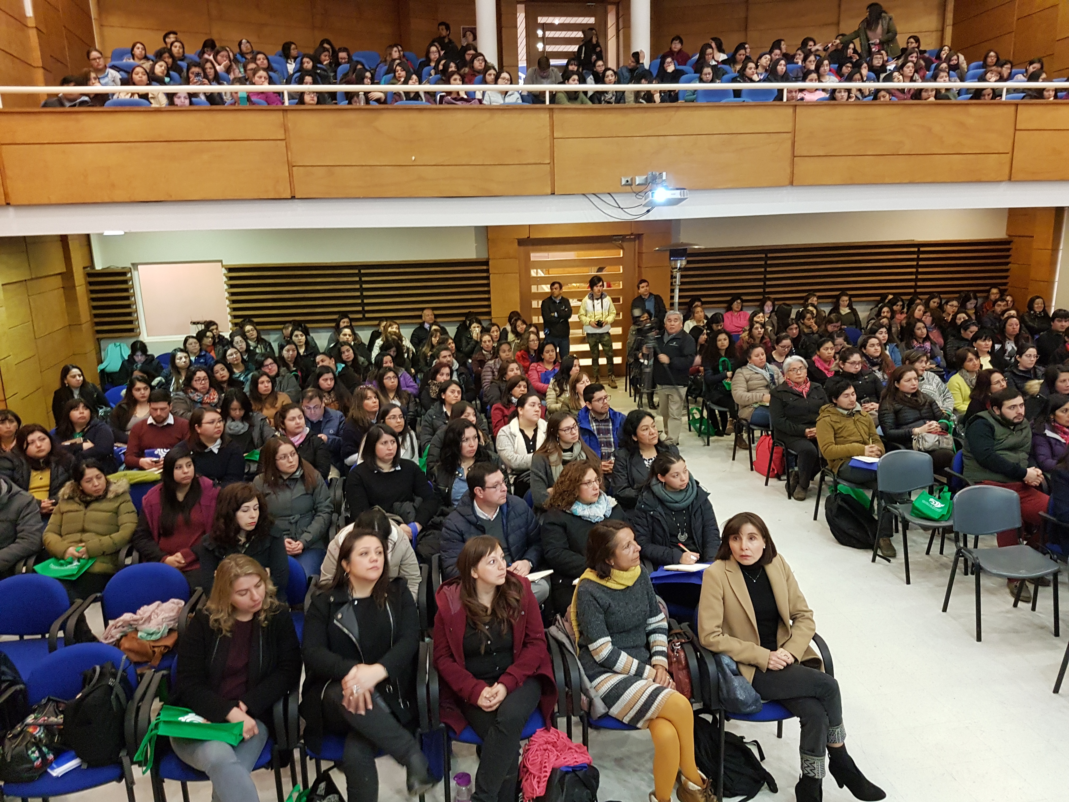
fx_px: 803
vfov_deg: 53.1
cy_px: 401
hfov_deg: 67.3
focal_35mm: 26
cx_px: 534
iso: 250
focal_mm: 4.2
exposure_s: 1/13
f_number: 1.7
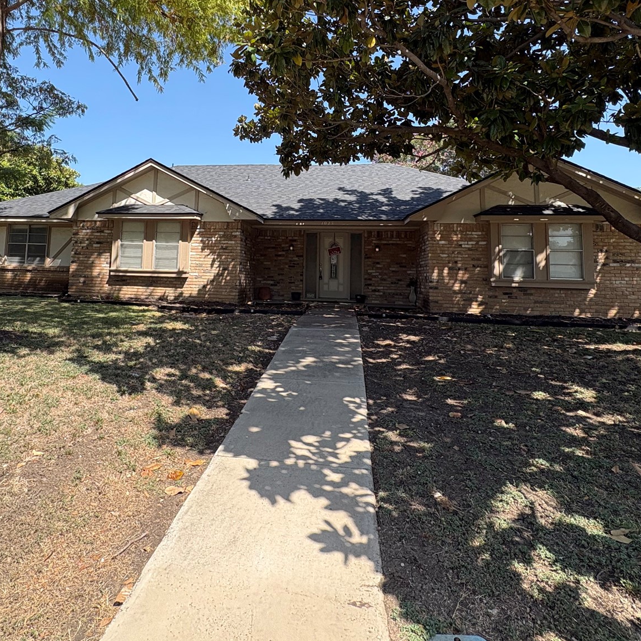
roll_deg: -2.0
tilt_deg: +5.7
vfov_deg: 68.1
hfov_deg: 69.1
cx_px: 264
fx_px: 461
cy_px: 226
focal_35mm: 22
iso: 50
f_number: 2.2
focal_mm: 2.22
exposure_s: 1/615
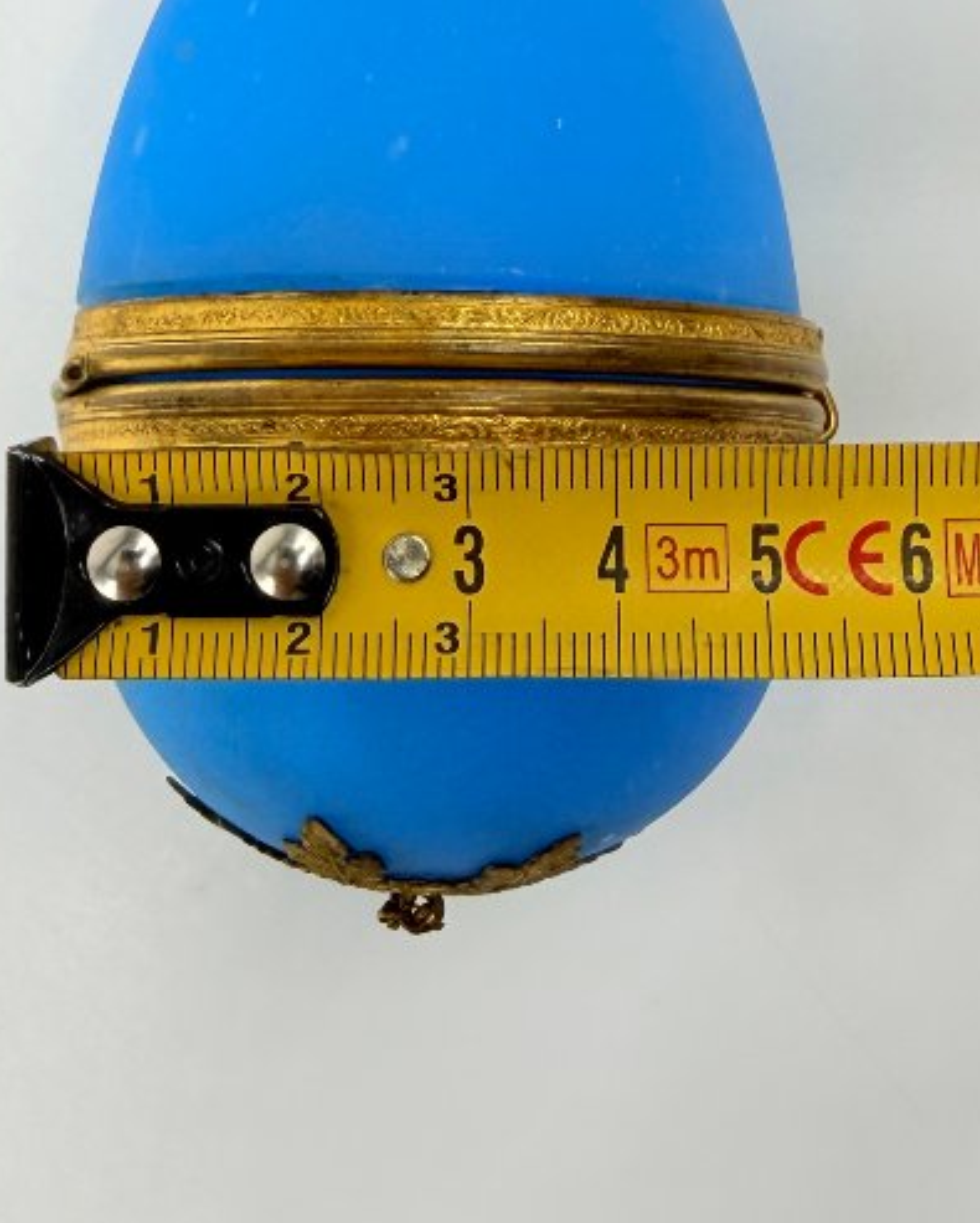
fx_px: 2065
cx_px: 486
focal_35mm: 57
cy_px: 256
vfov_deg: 32.2
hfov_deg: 26.7
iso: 40
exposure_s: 1/344
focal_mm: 2.22
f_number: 2.2
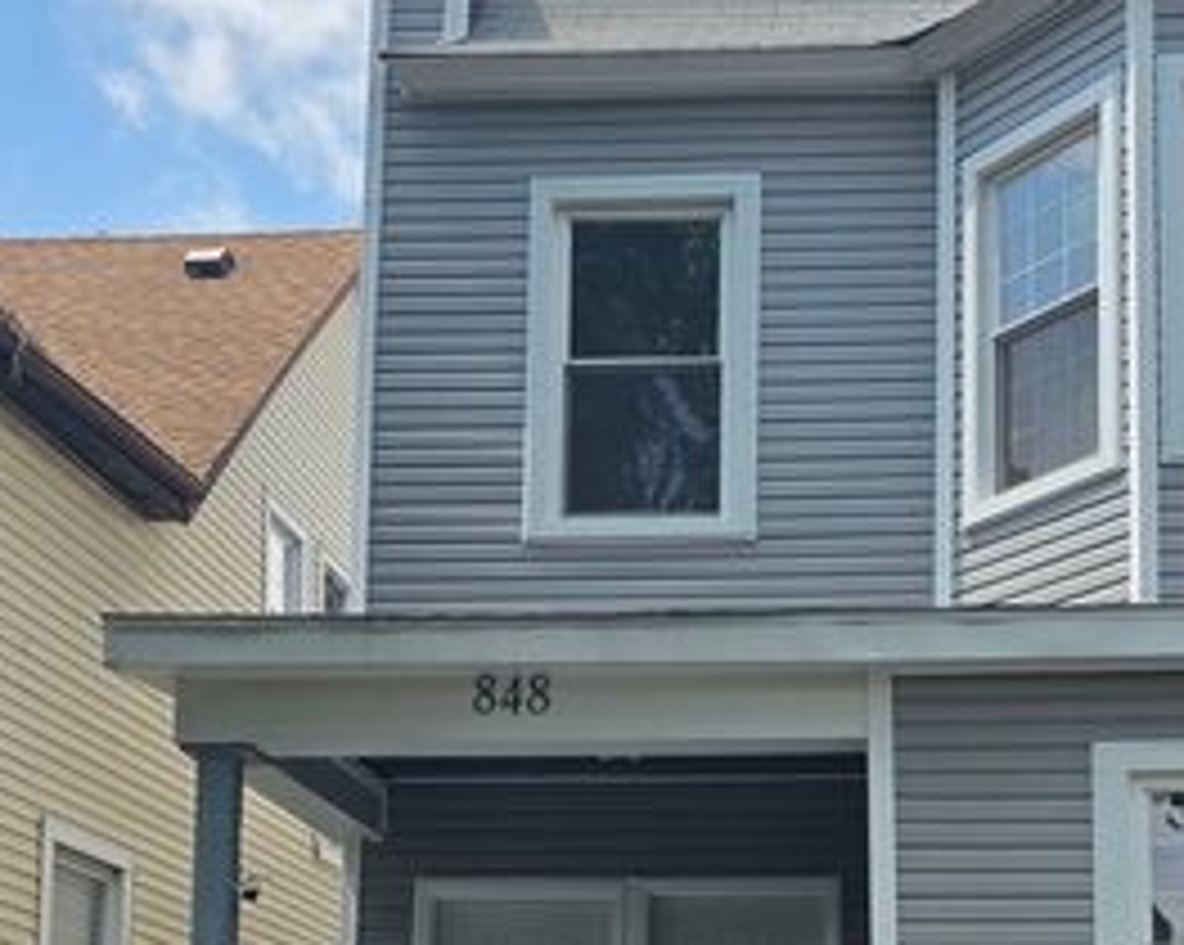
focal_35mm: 57
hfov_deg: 32.1
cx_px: 950
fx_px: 1996
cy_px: 992
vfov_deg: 25.1
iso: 80
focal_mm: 6.3
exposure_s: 1/4434
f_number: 1.7
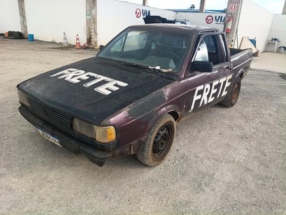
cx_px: 143
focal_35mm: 26
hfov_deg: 67.3
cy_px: 108
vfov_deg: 53.1
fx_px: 215
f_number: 1.8
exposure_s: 1/203
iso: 142
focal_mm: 4.81
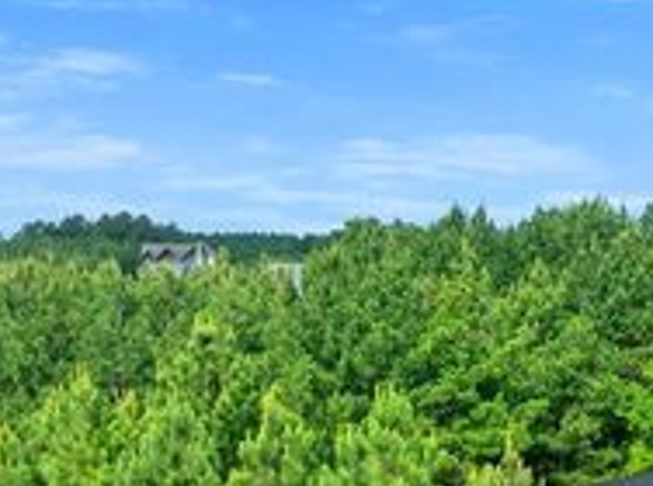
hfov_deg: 28.0
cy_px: 451
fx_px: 1204
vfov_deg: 22.2
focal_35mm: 64
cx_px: 695
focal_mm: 12.29
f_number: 2.8
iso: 100
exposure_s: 1/3200
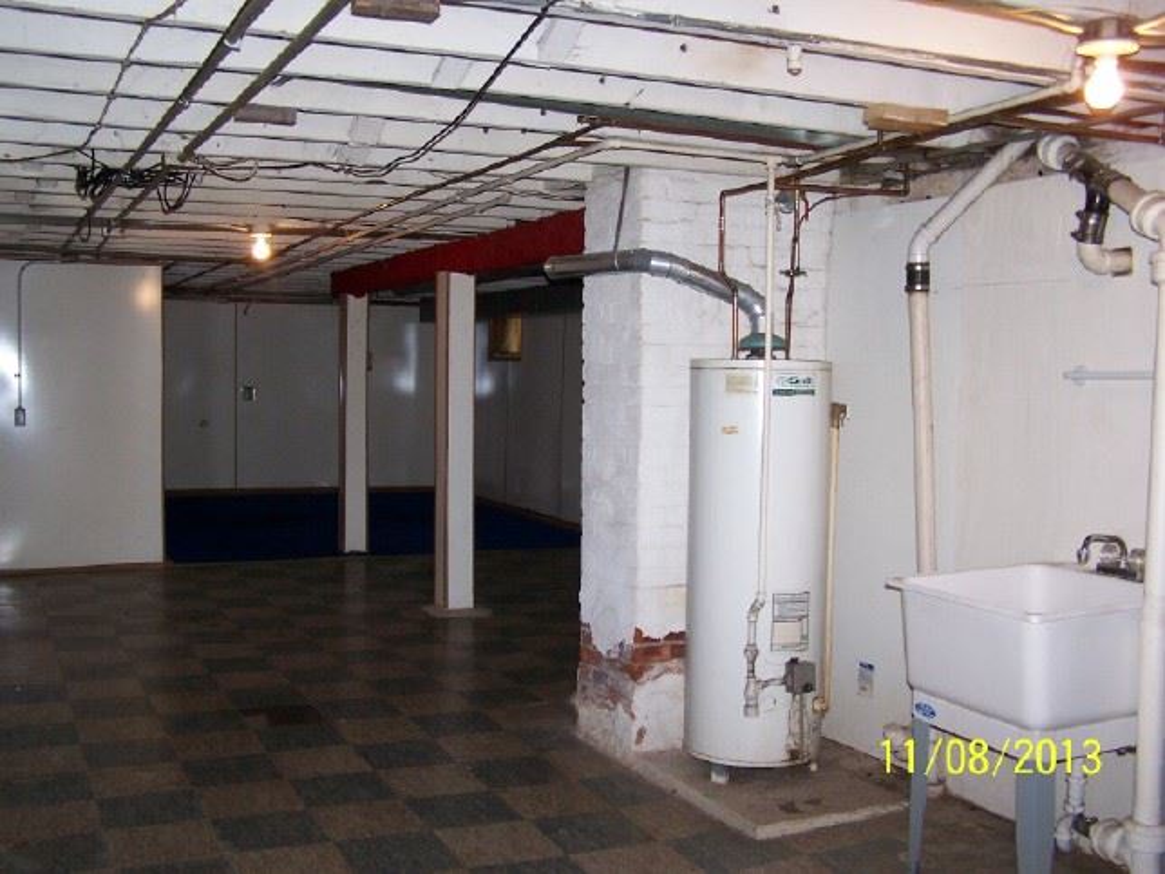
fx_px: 1279
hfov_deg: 49.0
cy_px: 437
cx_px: 582
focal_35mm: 38
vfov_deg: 37.7
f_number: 2.8
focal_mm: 6.3
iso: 140
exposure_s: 1/60
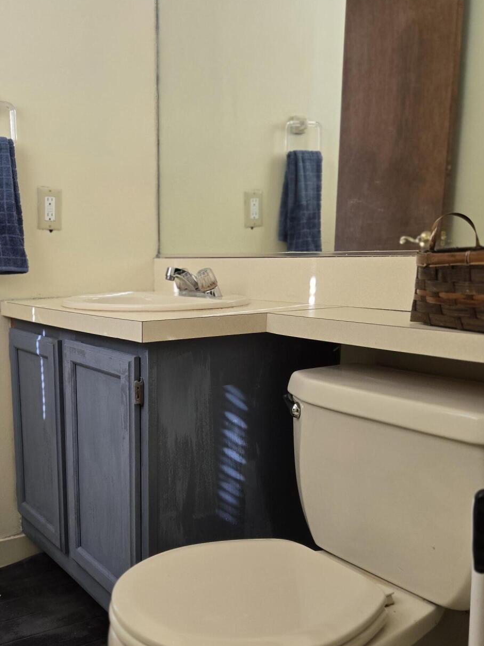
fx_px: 709
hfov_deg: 36.6
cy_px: 389
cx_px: 110
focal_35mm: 38
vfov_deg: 48.7
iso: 100
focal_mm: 5.4
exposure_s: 1/120
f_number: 1.8
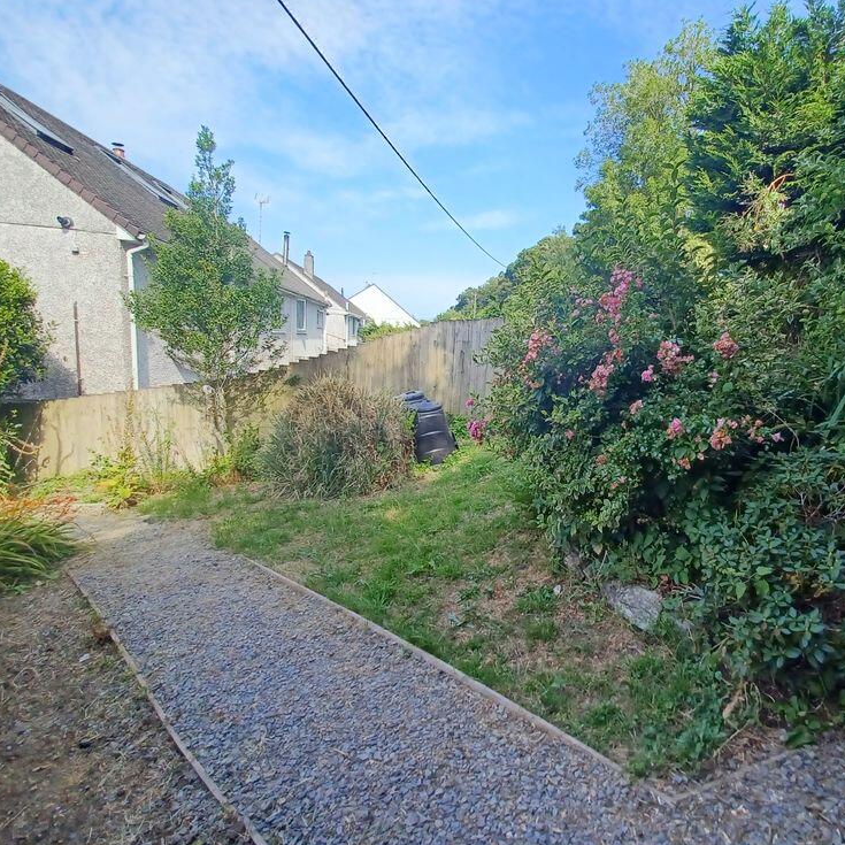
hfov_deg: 85.1
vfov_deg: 87.4
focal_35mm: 16
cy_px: 414
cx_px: 547
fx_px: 442
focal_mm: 1.42
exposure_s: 1/509
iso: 40
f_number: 2.2
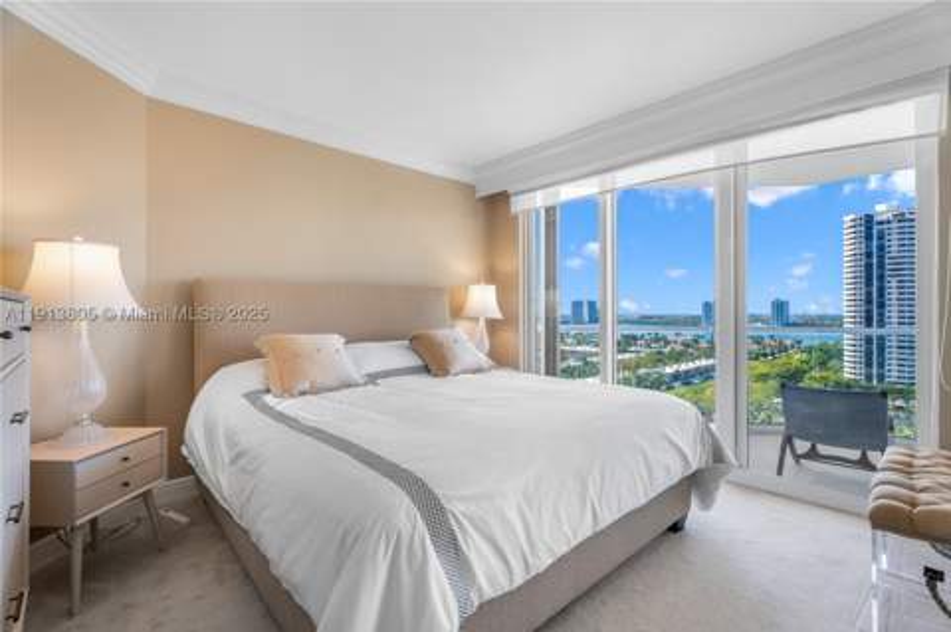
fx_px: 422
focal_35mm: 16
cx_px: 476
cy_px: 316
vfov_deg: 73.6
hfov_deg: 96.8
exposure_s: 1/20
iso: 400
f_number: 8
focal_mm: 16
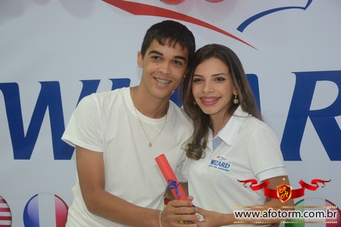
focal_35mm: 87
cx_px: 170
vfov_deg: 15.7
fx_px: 824
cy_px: 114
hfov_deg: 23.4
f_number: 5
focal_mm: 58
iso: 1600
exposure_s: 1/80
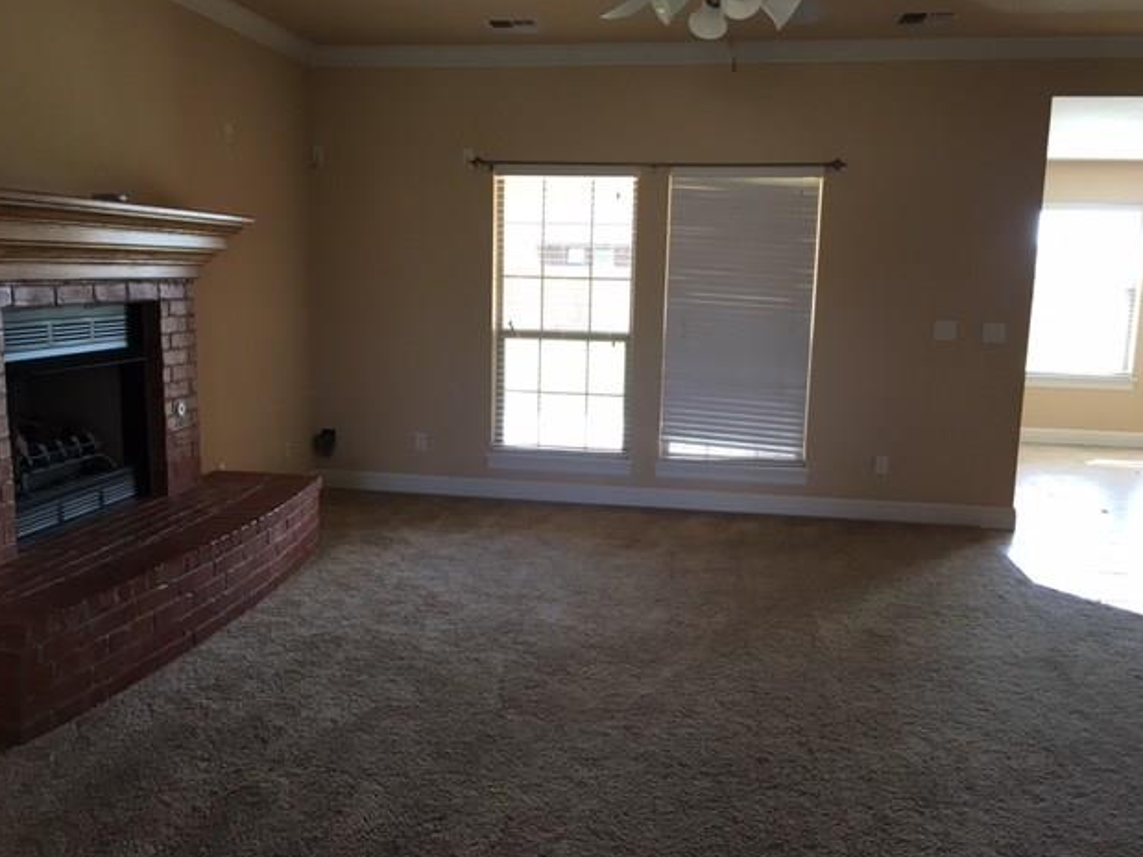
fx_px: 990
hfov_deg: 60.0
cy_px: 427
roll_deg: -0.5
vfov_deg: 46.8
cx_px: 567
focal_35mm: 30
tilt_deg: -9.6
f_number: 2.2
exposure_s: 1/30
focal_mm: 4.15
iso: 25
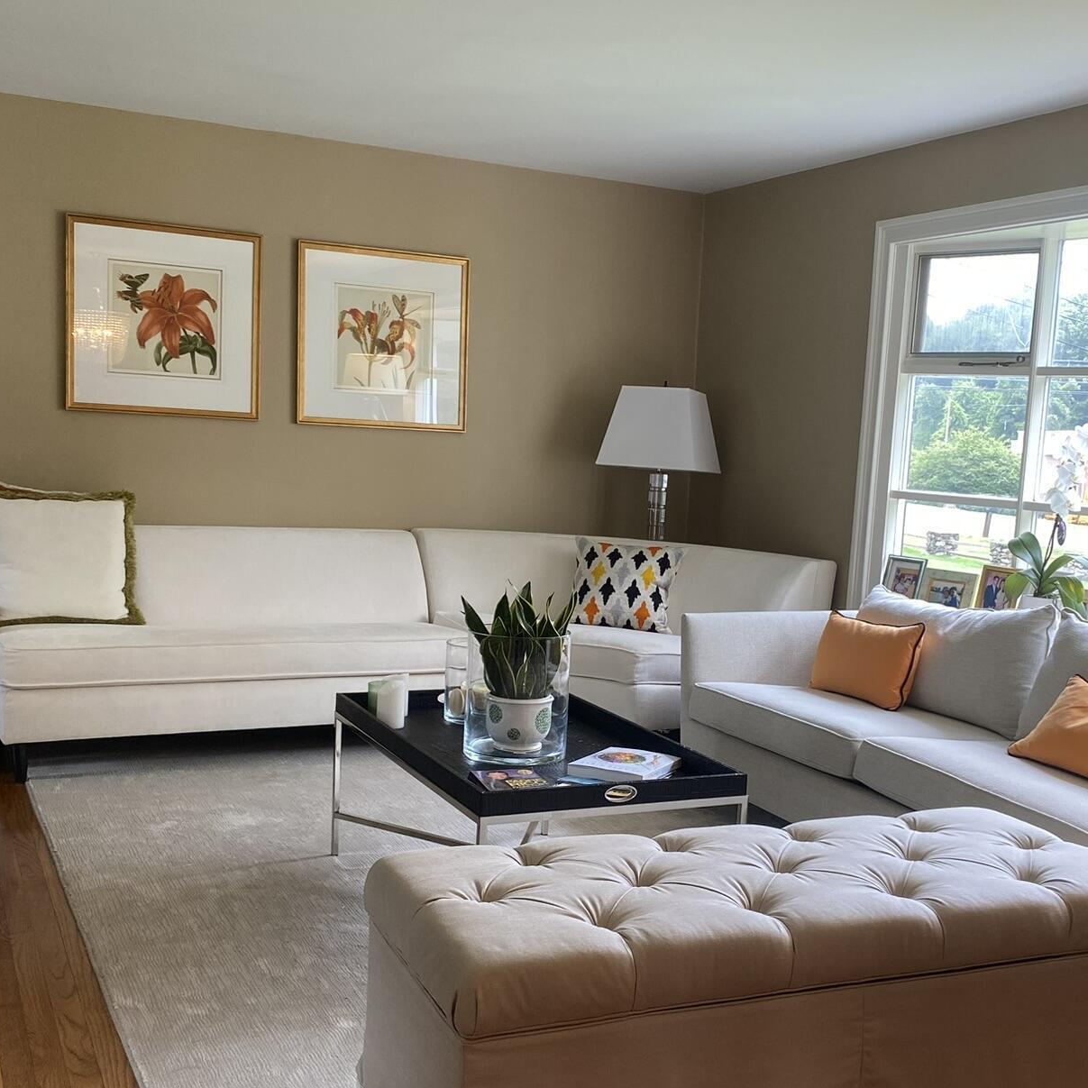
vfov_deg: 42.6
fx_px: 1387
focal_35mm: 39
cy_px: 649
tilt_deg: -10.1
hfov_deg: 42.6
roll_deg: -2.9
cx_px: 655
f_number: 1.8
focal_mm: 4.25
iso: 64
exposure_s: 1/120
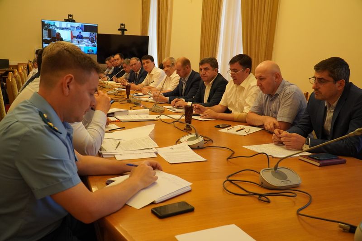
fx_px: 317
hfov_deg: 59.5
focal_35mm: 32
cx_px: 181
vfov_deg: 41.7
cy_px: 120
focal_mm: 21
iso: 2500
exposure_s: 1/160
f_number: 4
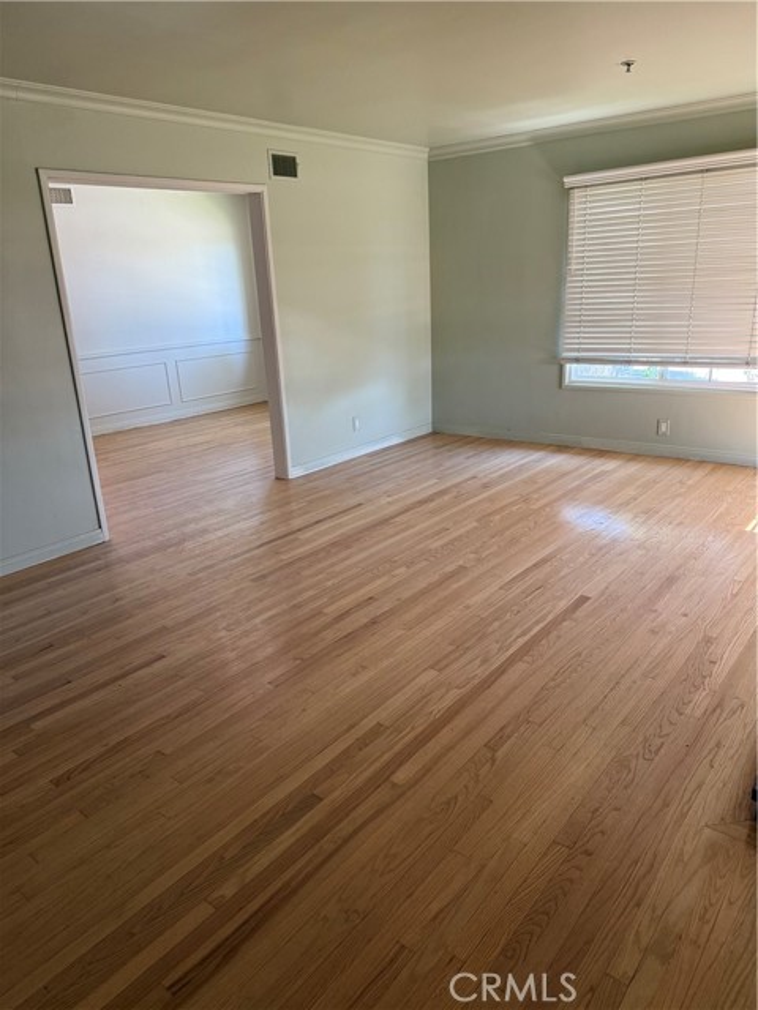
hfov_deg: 56.8
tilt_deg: -17.3
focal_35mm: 24
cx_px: 379
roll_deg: +2.4
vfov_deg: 71.6
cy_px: 505
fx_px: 701
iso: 200
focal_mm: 6.76
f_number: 1.78
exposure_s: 1/60
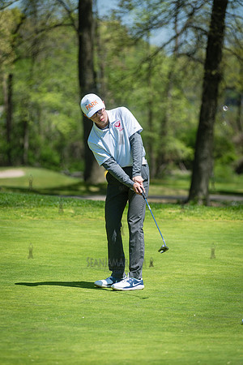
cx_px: 122
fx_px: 1569
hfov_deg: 8.9
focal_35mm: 155
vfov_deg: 13.2
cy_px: 182
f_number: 3.5
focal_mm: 155
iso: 100
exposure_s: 1/1000
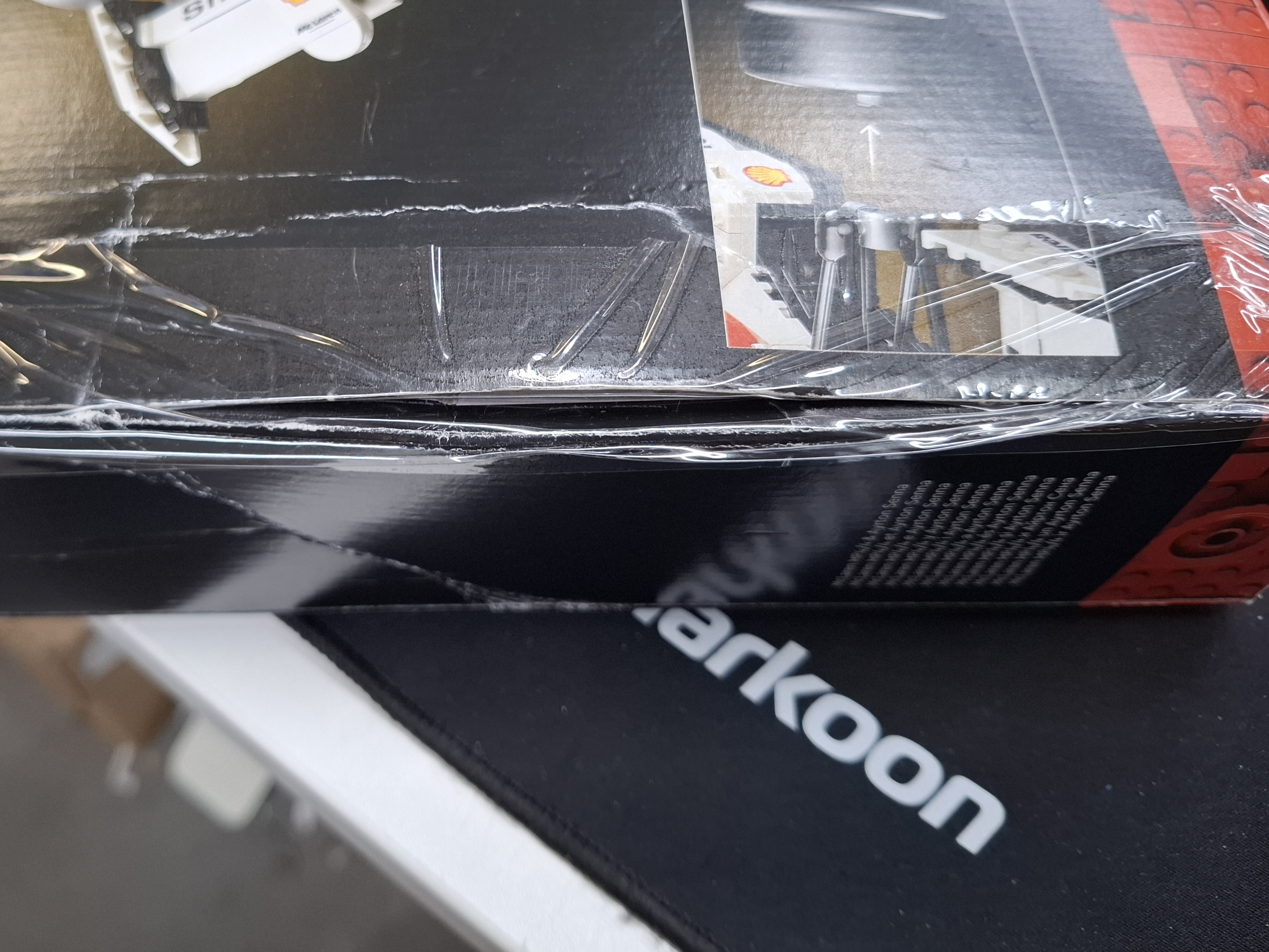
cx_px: 480
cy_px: 315
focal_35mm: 31
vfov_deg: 44.7
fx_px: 1136
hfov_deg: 57.7
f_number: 1.8
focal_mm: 5.54
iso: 200
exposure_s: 1/50
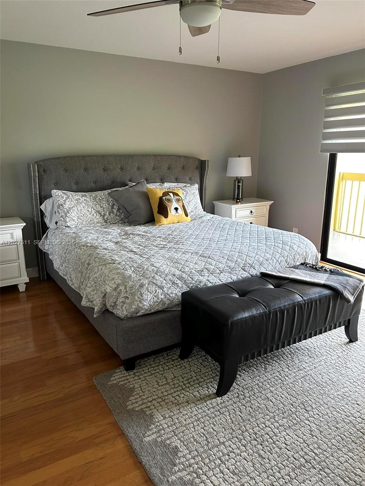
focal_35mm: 26
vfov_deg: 67.3
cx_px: 182
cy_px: 243
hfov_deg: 53.1
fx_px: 366
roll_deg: -0.9
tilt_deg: -10.2
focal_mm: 5.7
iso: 160
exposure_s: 1/60
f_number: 1.5
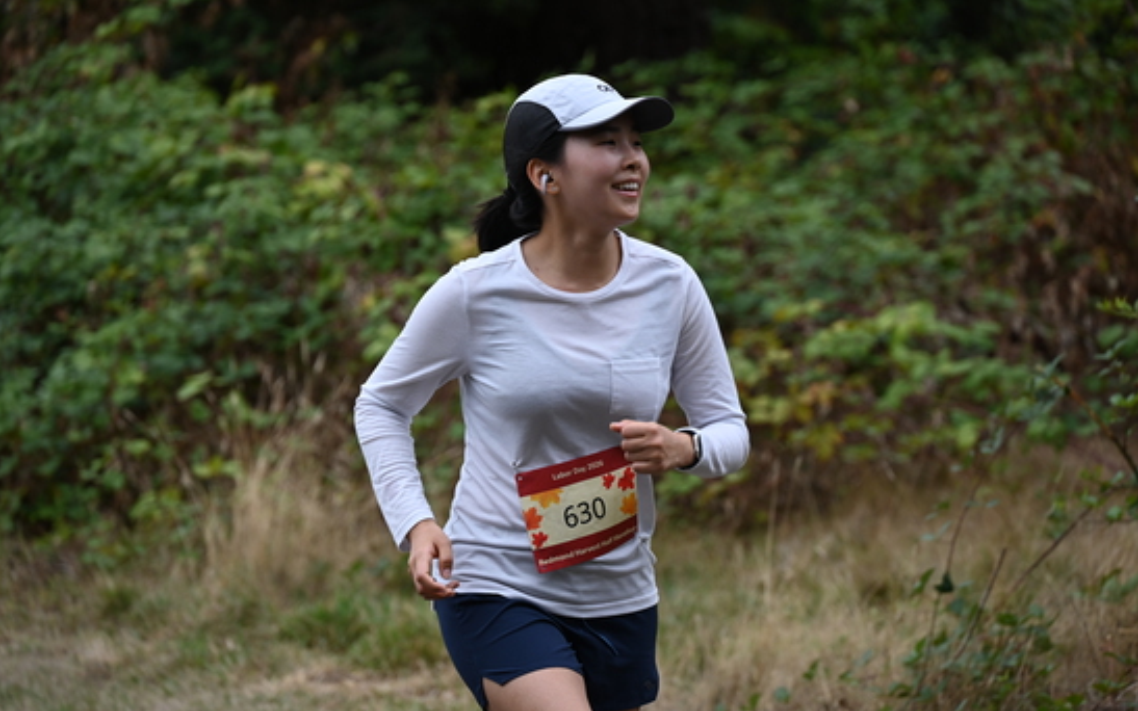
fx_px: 6359
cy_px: 342
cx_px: 570
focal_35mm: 205
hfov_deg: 10.2
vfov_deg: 6.4
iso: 360
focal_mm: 200
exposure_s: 1/500
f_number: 6.3
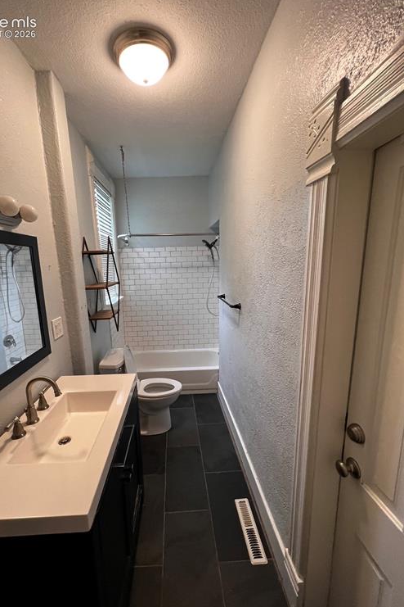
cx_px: 182
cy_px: 311
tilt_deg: -9.1
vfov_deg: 104.2
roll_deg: +0.8
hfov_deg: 81.0
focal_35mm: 14
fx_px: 236
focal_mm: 1.57
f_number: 1.8
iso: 200
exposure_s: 1/120
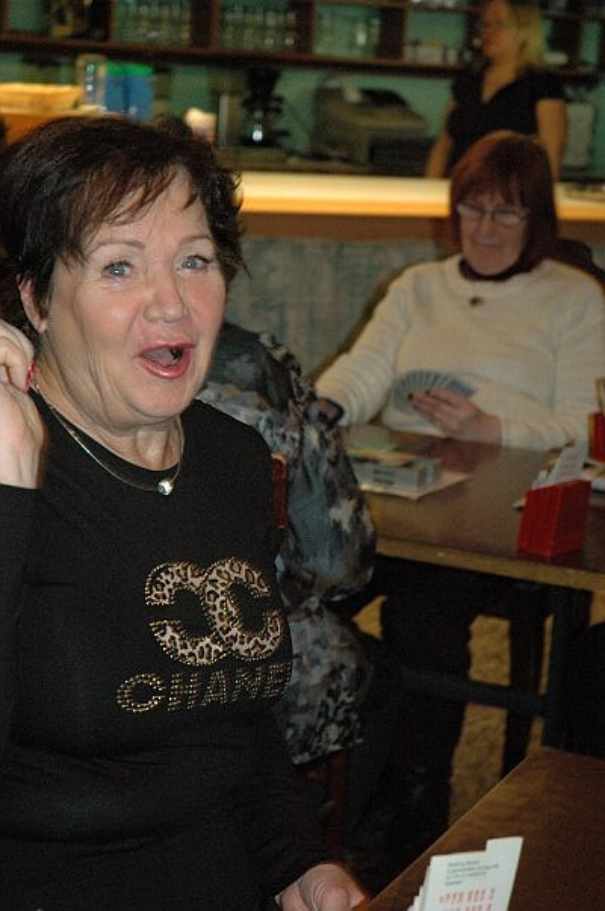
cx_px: 302
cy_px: 456
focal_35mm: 90
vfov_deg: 22.6
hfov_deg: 15.2
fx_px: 2274
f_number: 5
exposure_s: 1/60
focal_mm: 60
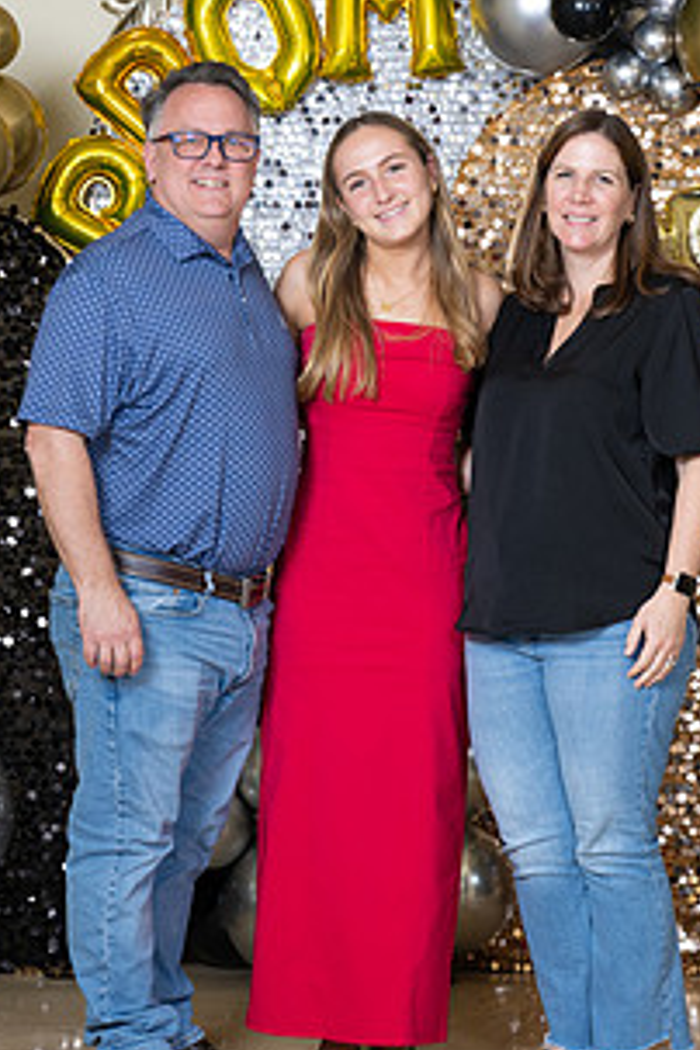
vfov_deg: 13.2
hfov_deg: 8.8
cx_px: 385
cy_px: 492
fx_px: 4550
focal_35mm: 156
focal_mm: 105
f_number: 8
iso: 320
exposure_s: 1/100
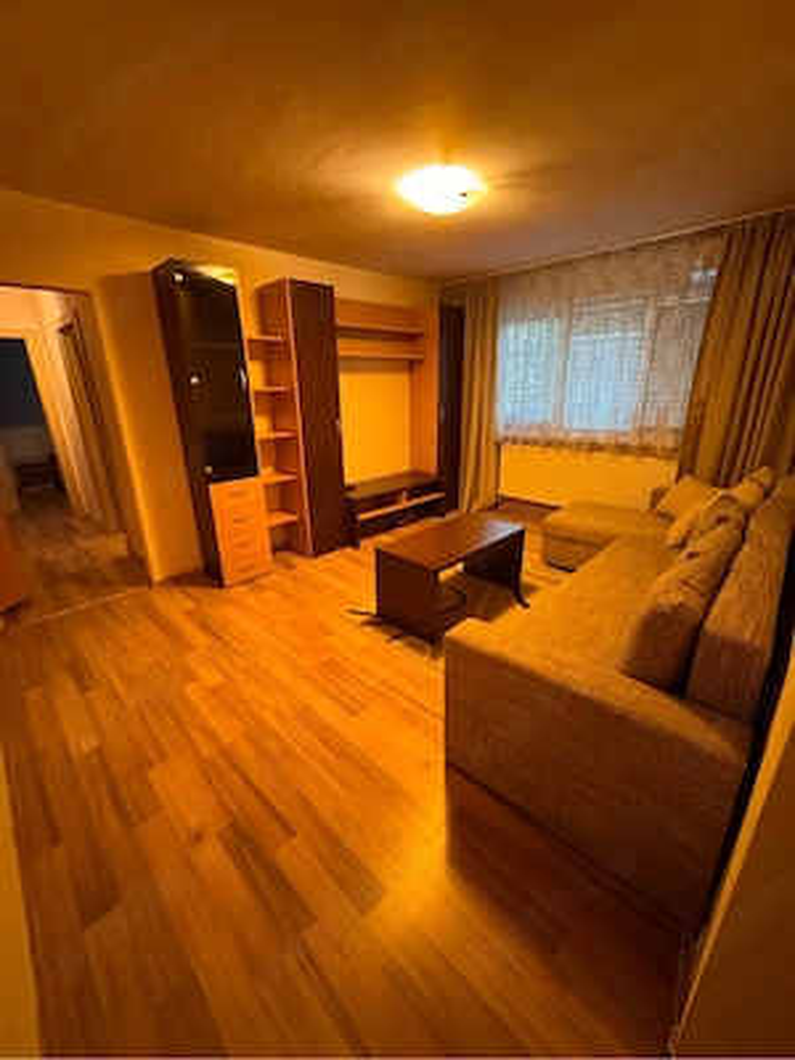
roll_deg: +1.1
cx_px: 398
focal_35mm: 14
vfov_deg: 102.1
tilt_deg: -18.6
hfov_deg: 85.7
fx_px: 429
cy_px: 530
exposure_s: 1/33
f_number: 2.2
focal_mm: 2.22
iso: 1000
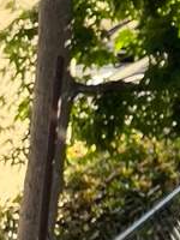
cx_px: 451
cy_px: -58
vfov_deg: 14.3
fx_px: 922
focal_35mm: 133
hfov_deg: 9.7
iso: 50
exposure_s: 1/447
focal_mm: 5.1
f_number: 1.6
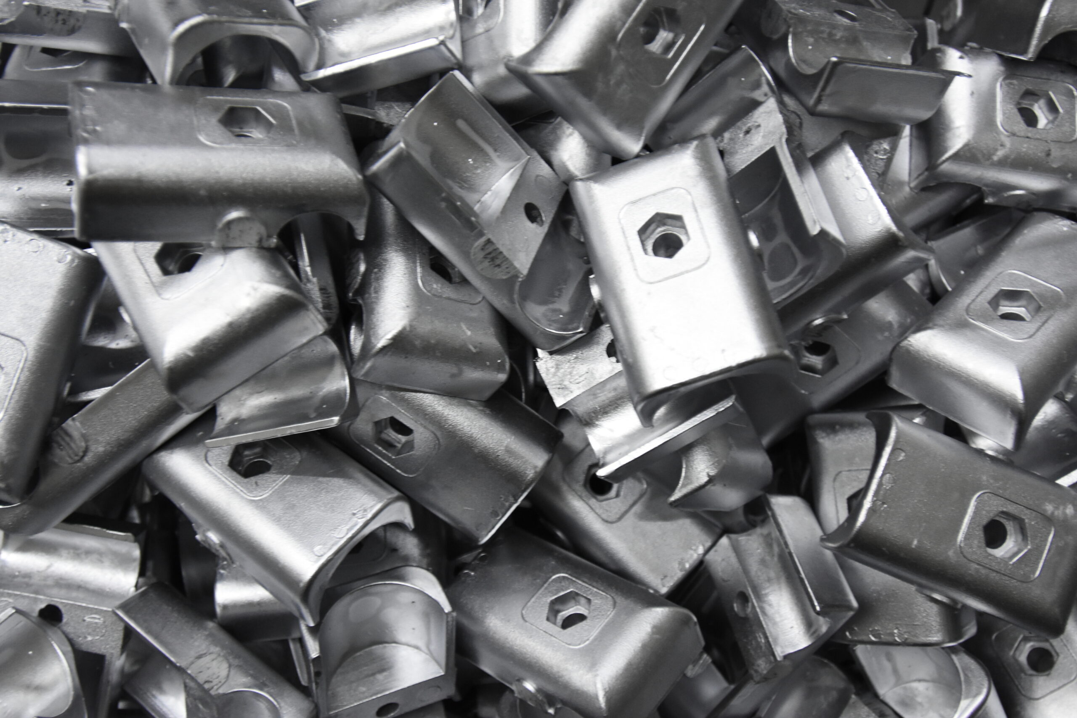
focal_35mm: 38
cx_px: 538
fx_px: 1122
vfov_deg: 35.5
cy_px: 359
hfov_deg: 51.3
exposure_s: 1/160
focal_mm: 25
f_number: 2.8
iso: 1600
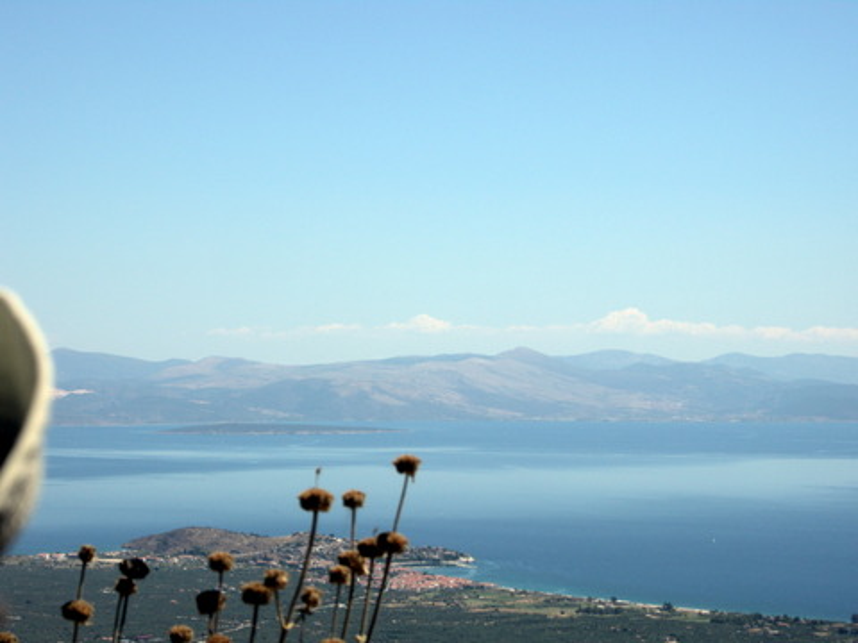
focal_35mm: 126
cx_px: 429
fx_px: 3123
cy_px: 322
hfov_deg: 15.6
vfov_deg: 11.8
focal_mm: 26.3
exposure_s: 1/299
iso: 64
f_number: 6.5
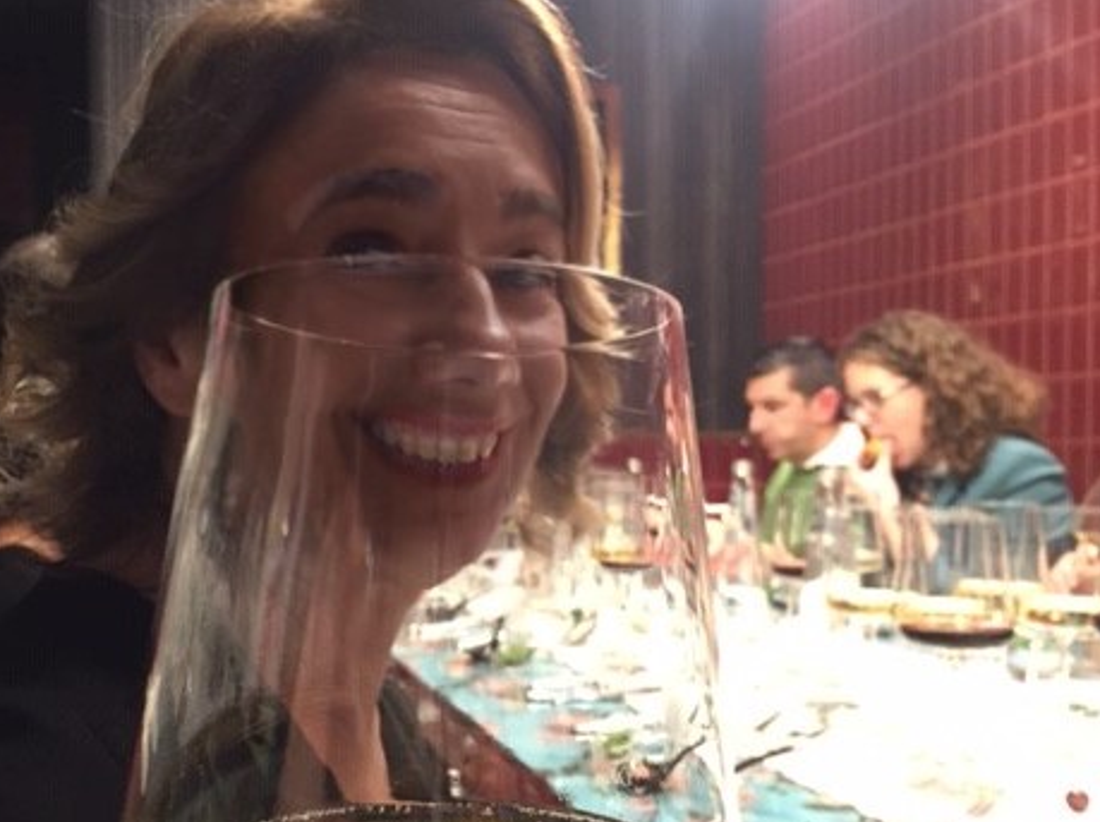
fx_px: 1016
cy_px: 373
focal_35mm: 32
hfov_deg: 56.9
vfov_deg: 44.0
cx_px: 568
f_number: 2.2
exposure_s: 1/20
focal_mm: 4.15
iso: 250
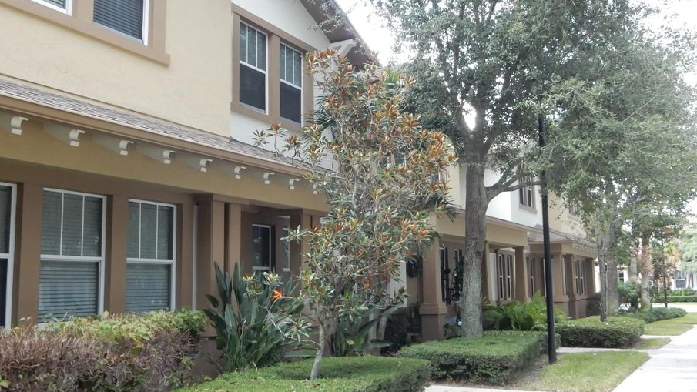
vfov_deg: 32.0
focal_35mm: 37
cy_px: 198
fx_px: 684
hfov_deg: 53.9
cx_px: 384
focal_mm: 5.4
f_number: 4
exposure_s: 1/30
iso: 320
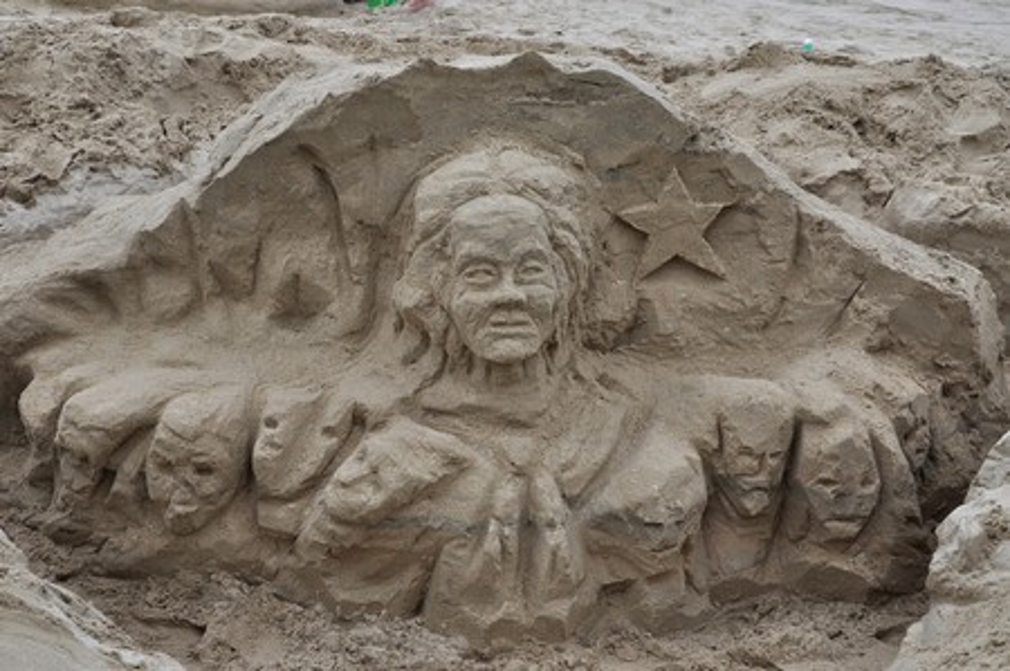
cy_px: 336
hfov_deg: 37.9
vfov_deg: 25.7
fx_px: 1471
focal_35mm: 52
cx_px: 505
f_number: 10
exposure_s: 1/400
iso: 320
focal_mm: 35
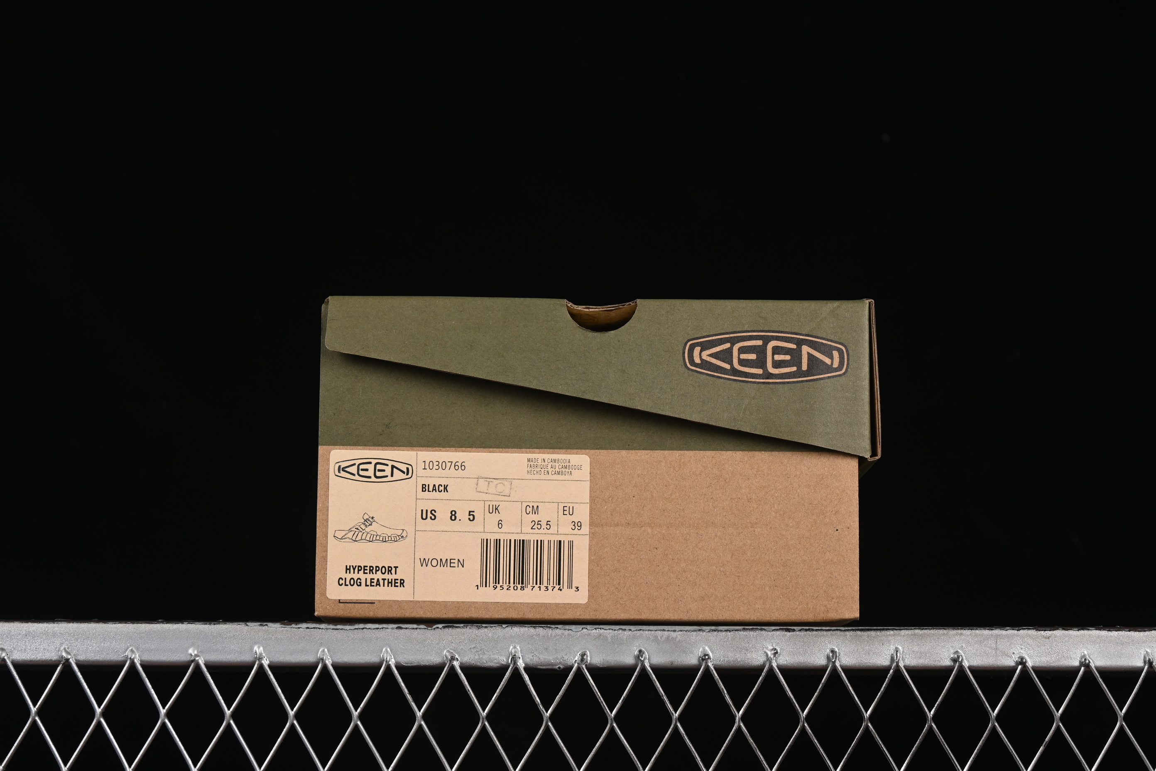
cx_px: 578
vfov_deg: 18.2
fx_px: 2408
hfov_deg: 27.0
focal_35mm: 75
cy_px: 386
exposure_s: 1/80
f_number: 8
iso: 160
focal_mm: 50
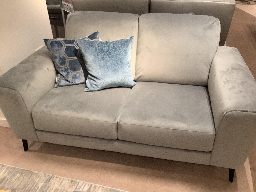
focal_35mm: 32
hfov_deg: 56.8
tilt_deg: -34.3
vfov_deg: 44.2
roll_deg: -0.1
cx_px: 132
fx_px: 237
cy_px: 99
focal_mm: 3.3
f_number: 2.4
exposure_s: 1/50
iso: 125
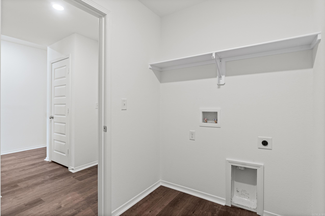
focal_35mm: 18
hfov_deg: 90.0
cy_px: 108
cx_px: 162
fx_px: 162
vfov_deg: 67.4
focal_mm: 12
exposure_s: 1/2
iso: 250
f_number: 9
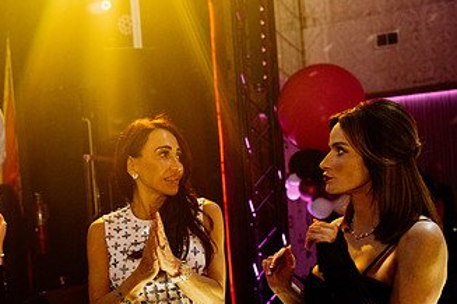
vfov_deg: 21.6
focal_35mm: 62
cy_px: 245
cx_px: 84
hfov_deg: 31.4
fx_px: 787
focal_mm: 35
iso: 2000
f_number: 2.8
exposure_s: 1/200
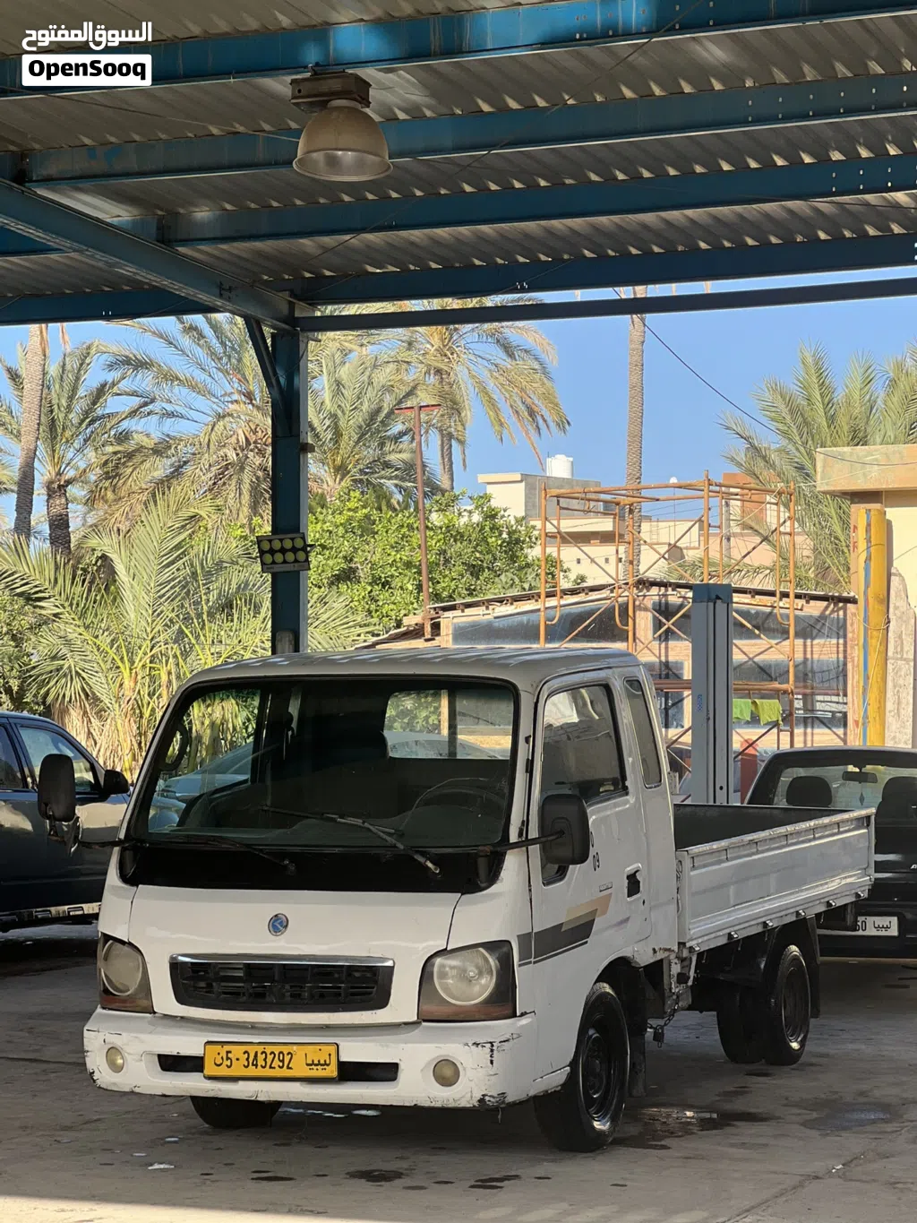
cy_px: 612
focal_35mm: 77
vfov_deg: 25.3
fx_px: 2719
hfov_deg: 19.1
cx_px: 458
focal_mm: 9
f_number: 2.8
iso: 32
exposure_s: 1/354
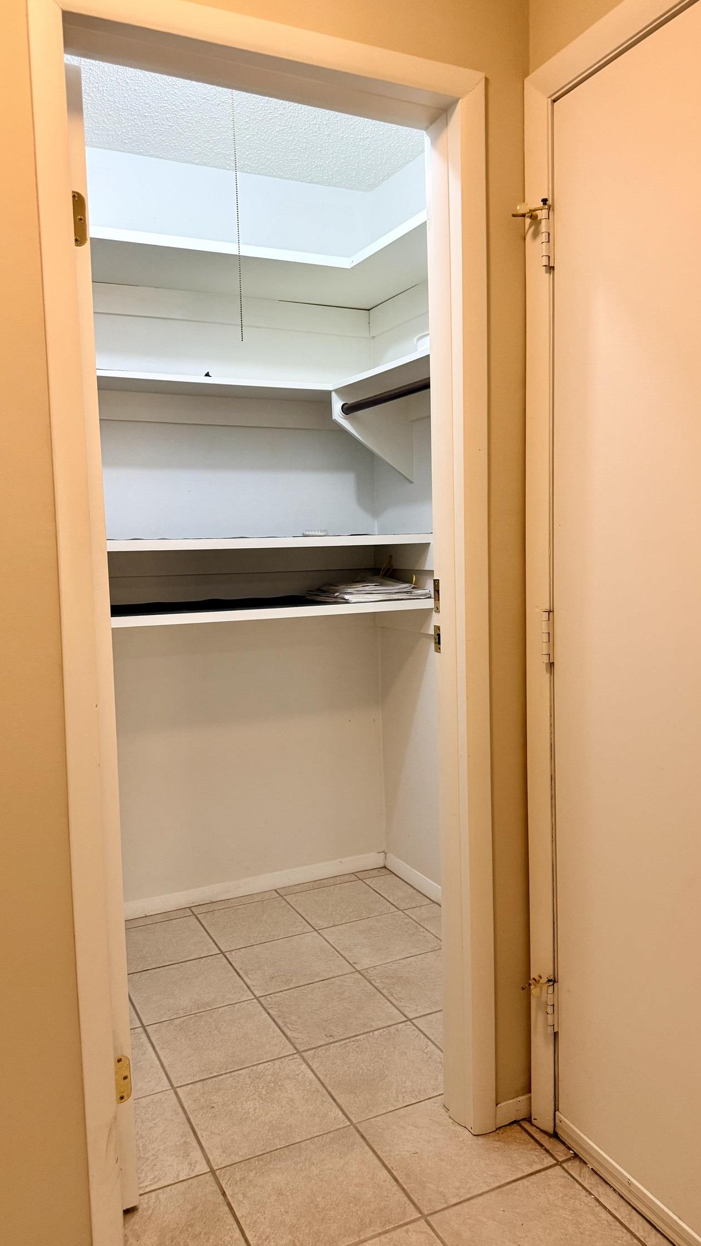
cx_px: 379
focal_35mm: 27
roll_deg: +0.7
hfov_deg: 42.9
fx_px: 892
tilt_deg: -5.2
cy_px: 621
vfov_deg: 69.9
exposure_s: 1/60
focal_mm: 6.76
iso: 200
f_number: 1.78
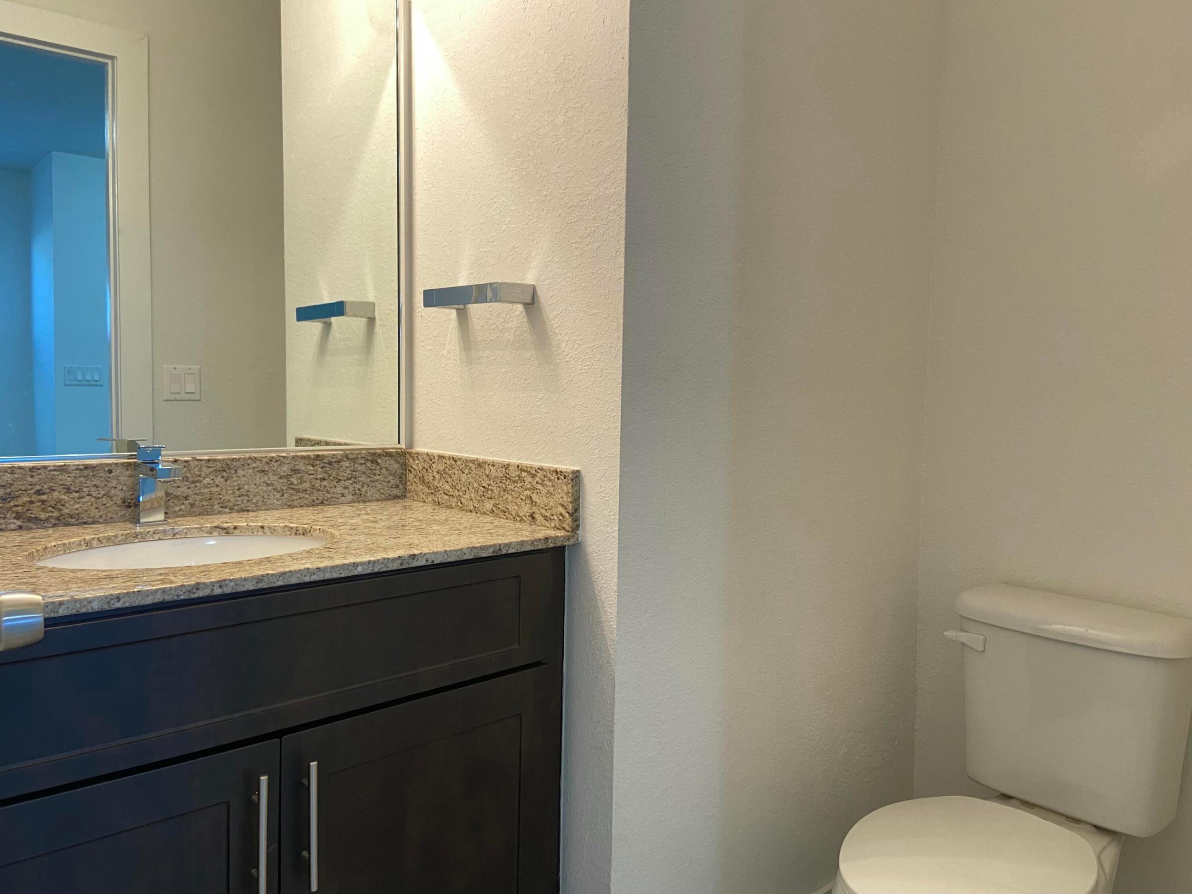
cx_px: 596
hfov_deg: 67.3
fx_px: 895
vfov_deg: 53.1
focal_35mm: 26
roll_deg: -0.8
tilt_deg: -4.2
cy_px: 447
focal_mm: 4.25
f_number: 1.8
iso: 250
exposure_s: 1/60
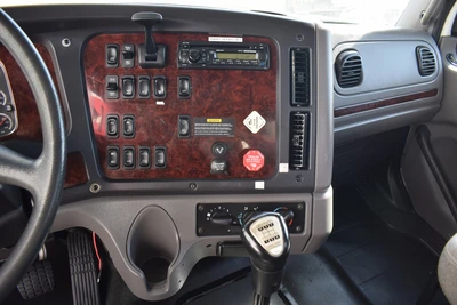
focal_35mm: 27
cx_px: 228
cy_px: 152
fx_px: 343
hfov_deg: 67.4
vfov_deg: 48.0
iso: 400
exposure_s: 1/125
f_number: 5.6
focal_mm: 18
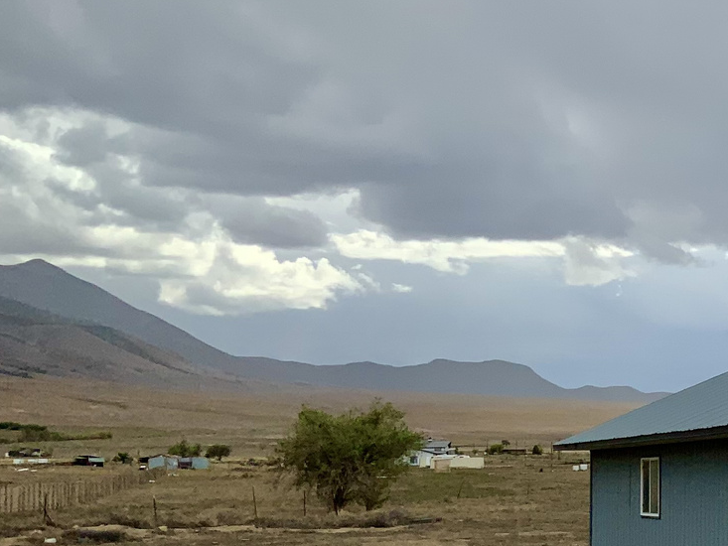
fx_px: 1704
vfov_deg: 18.2
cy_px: 367
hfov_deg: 21.2
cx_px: 1013
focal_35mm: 81
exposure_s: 1/2801
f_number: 1.8
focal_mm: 3
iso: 20
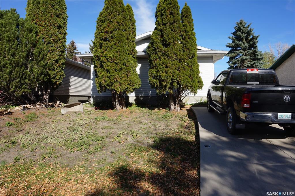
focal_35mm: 24
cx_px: 148
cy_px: 98
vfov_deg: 53.0
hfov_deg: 73.8
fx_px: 196
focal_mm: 16
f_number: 13
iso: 100
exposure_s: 1/80
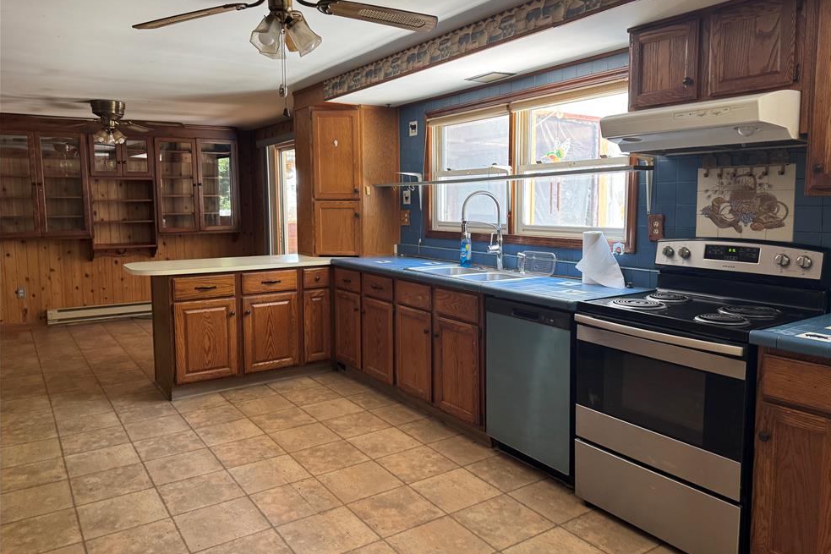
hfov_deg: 69.4
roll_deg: -0.6
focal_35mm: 26
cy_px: 252
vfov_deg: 49.5
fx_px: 600
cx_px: 432
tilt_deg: -6.3
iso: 200
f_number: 1.78
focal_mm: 6.76
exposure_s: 1/68
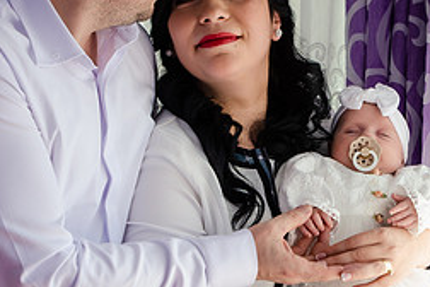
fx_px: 1135
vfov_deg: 14.4
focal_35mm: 95
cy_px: 124
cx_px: 304
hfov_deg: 21.3
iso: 400
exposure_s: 1/250
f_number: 4
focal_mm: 38
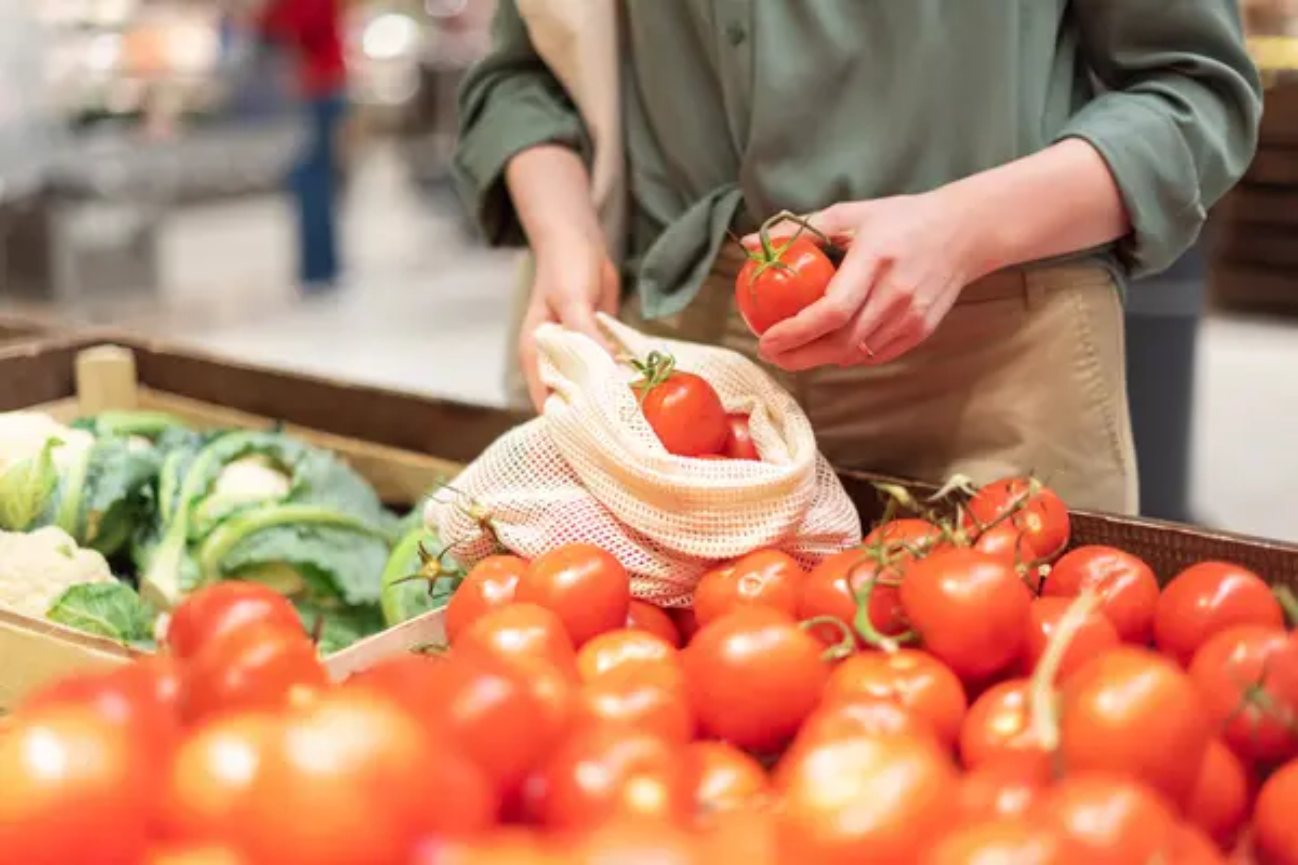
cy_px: 432
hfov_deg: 39.6
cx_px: 649
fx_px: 1803
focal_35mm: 50
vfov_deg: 27.0
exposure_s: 1/250
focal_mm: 50
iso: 80
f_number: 1.4
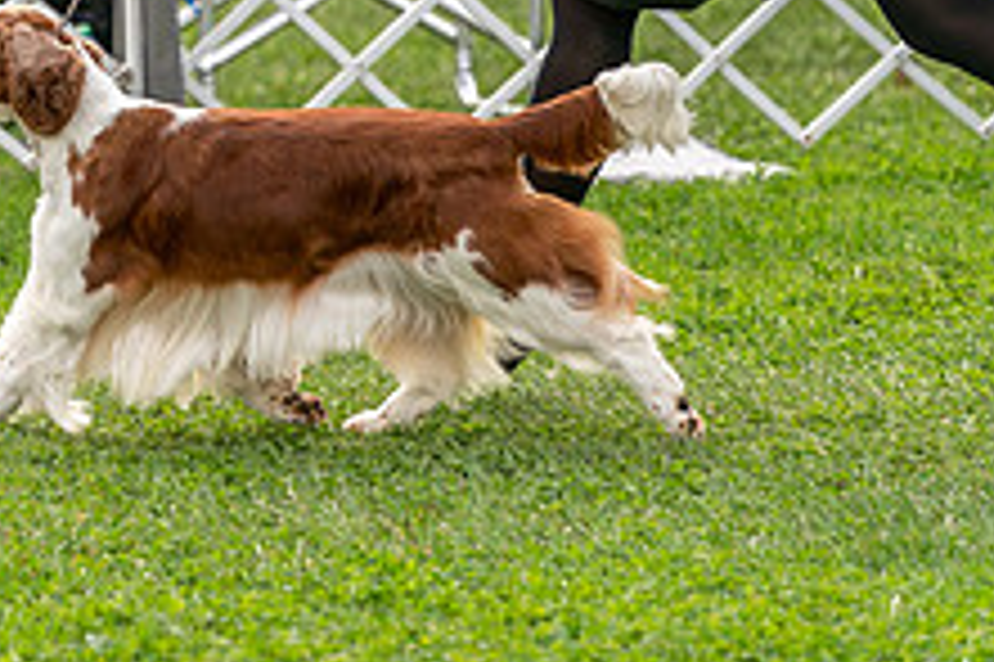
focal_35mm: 517
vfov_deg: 2.7
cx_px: 193
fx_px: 14264
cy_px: -173
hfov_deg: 4.0
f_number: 3.5
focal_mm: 197
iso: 320
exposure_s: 1/1250
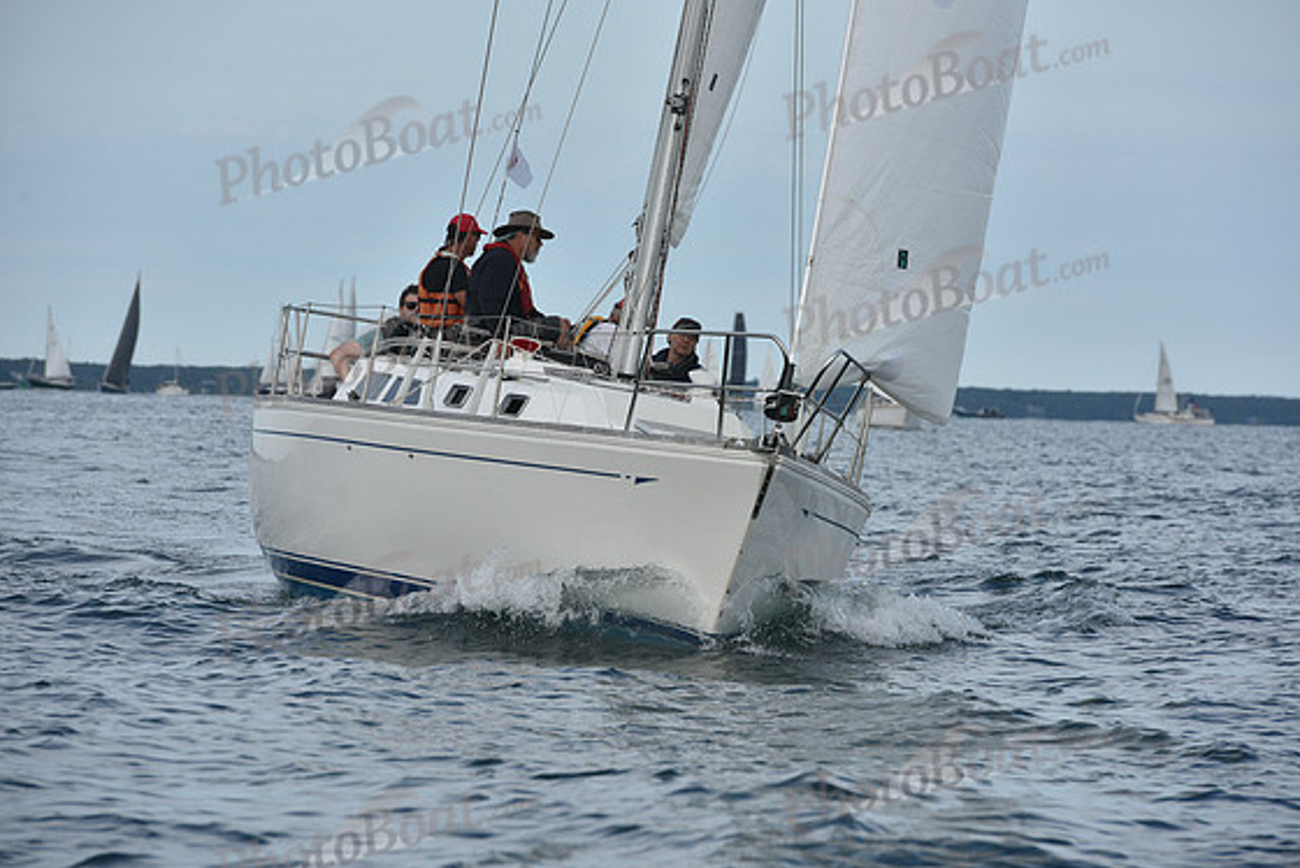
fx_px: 7479
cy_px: 447
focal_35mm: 207
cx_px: 664
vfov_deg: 6.6
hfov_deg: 9.9
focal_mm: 200
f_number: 8
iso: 320
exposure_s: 1/1000
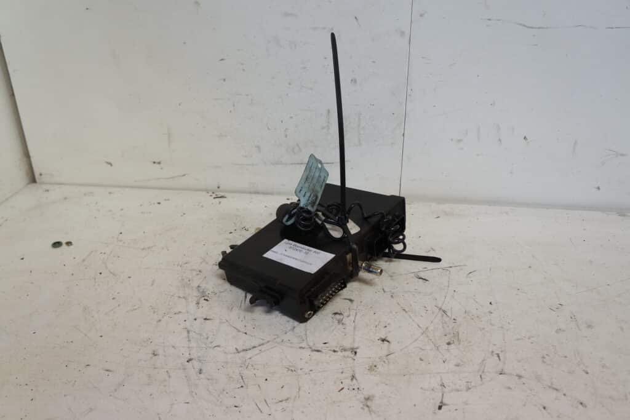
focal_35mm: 30
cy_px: 210
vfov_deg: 43.6
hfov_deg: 61.9
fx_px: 525
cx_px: 315
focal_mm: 20
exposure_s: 1/60
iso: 1250
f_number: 4.5
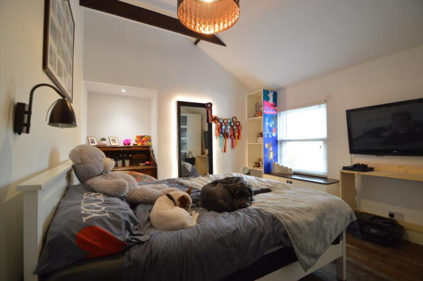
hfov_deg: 100.4
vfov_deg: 77.2
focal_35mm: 15
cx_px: 212
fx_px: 176
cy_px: 140
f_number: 3.5
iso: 800
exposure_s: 1/60
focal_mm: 10
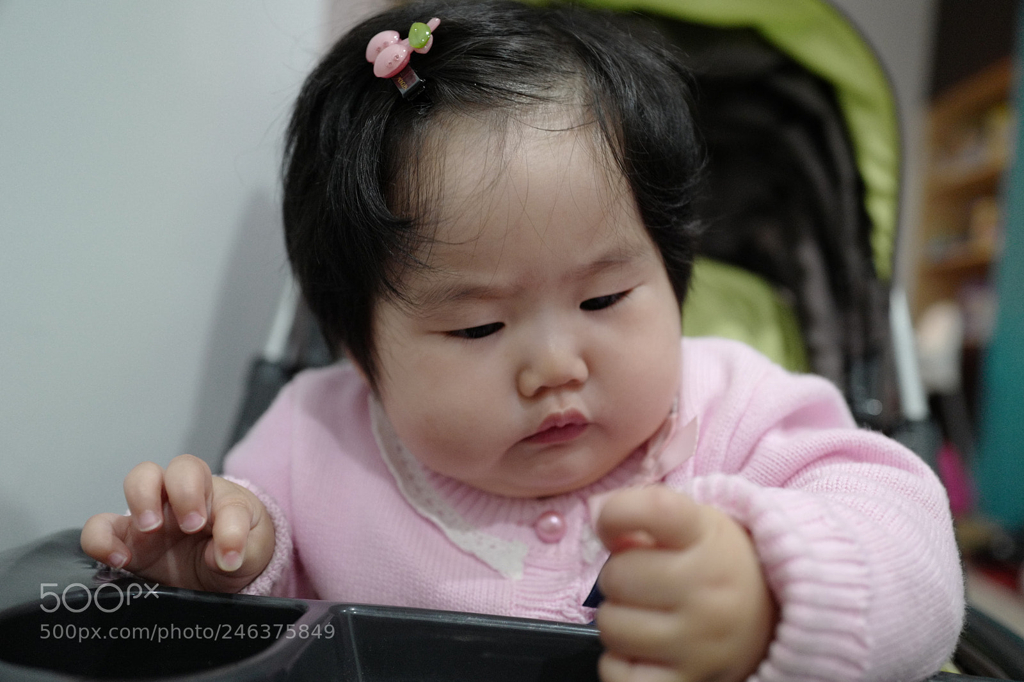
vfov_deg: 46.4
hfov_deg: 65.5
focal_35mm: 28
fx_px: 796
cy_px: 341
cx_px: 512
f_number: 2.8
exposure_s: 1/60
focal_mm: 28
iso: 2500
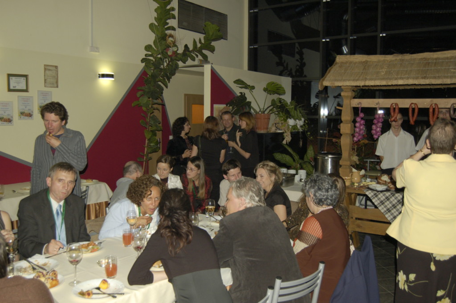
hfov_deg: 57.3
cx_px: 228
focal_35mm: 33
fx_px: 417
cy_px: 152
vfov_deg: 39.9
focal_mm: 22
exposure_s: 1/60
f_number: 3.8
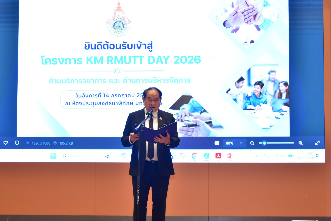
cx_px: 155
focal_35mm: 90
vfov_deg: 15.2
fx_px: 828
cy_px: 114
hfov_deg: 22.6
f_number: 5.6
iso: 8000
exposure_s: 1/160
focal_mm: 78
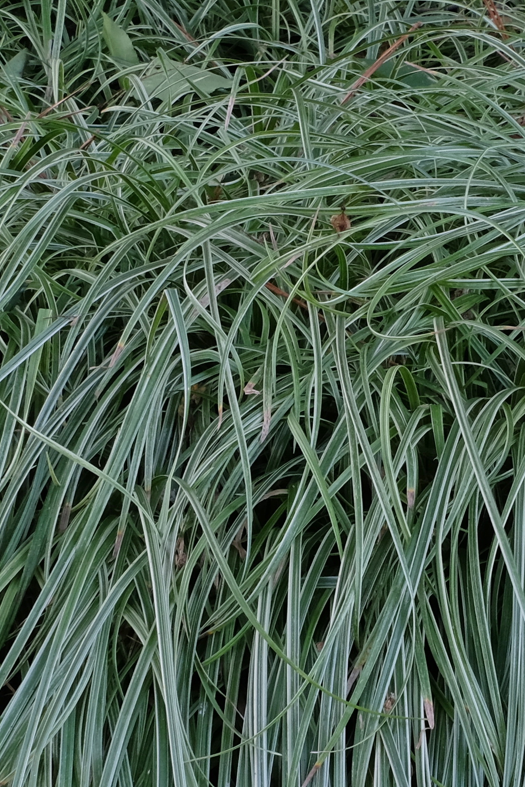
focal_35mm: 161
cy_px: 486
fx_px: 3522
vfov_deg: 12.8
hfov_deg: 8.5
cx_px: 545
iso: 800
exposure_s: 1/3.1
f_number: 16
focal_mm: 36.6
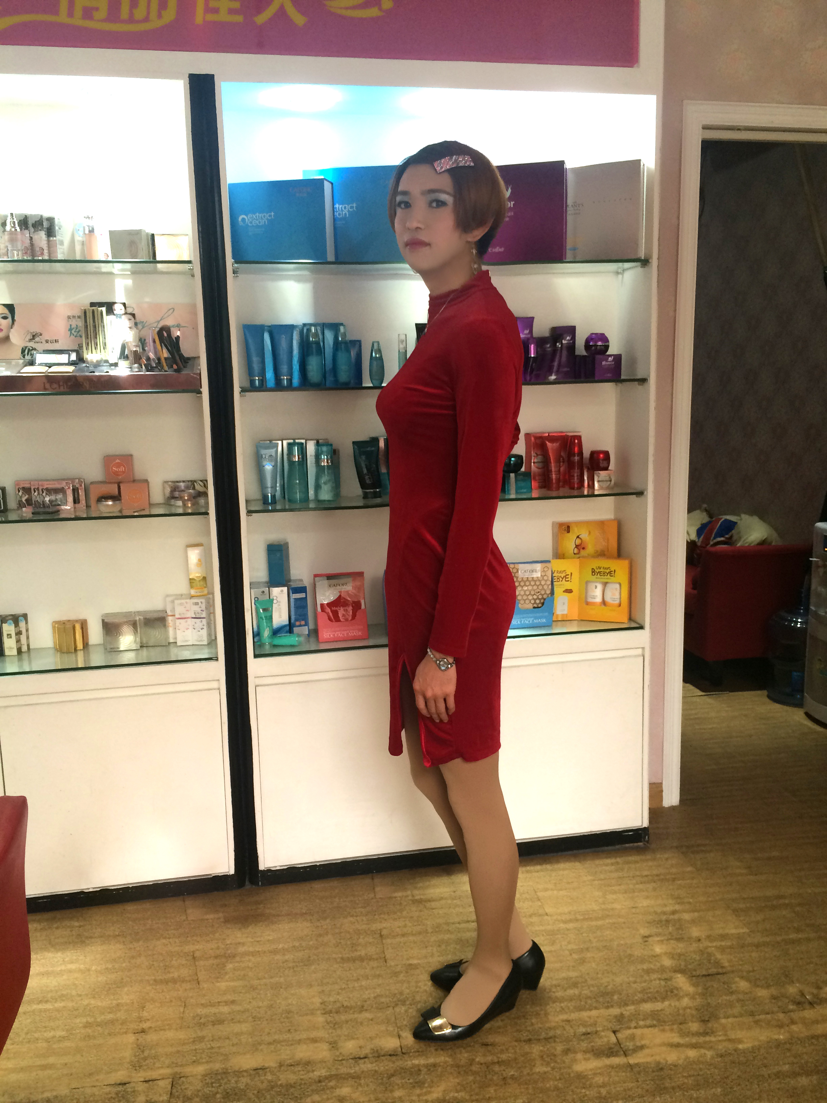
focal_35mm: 29
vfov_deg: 61.7
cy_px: 552
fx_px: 924
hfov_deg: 48.2
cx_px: 414
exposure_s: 1/33
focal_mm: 4.15
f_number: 2.2
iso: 50
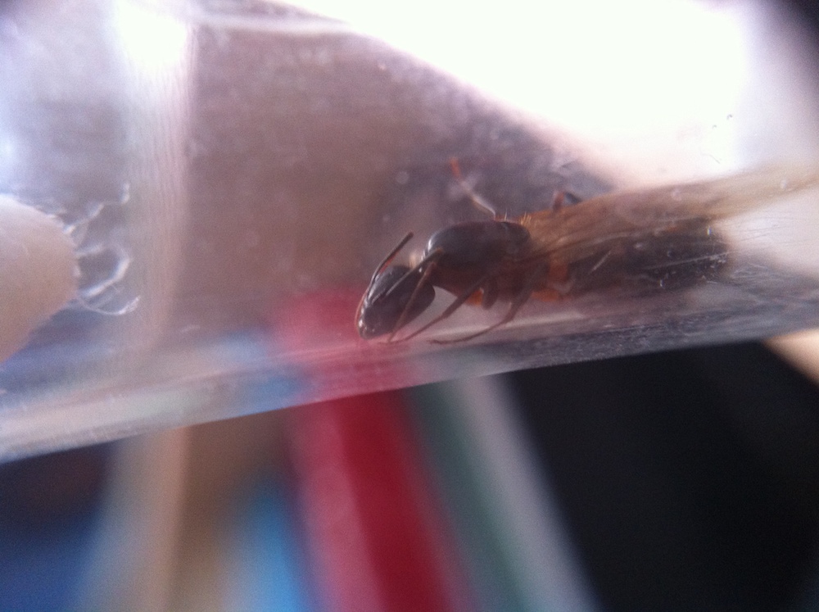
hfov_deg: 52.7
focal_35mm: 35
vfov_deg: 40.6
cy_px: 306
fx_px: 827
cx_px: 410
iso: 200
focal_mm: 3.85
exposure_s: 1/15
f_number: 2.8
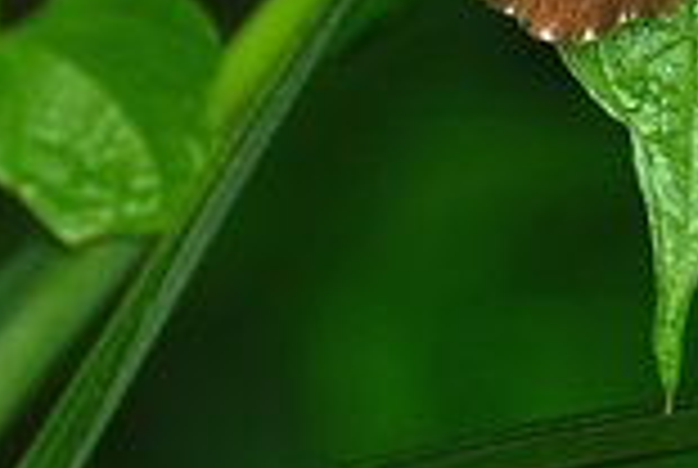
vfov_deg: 0.9
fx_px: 28809
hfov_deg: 1.4
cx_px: 675
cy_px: -74
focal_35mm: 1483
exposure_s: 1/60
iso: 125
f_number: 10
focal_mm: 300
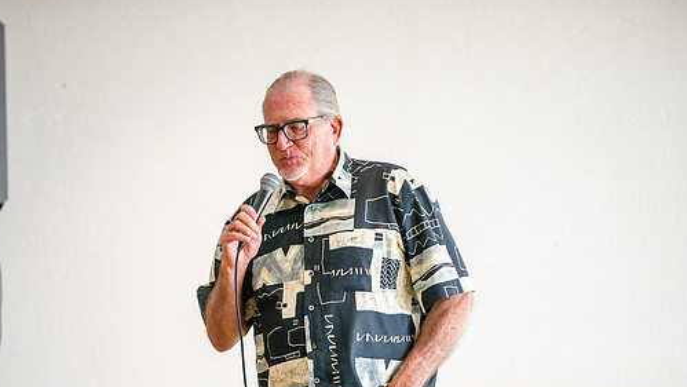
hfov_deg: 9.8
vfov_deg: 5.5
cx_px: 333
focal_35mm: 219
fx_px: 3990
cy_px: 249
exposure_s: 1/320
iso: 2000
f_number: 2.8
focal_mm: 180
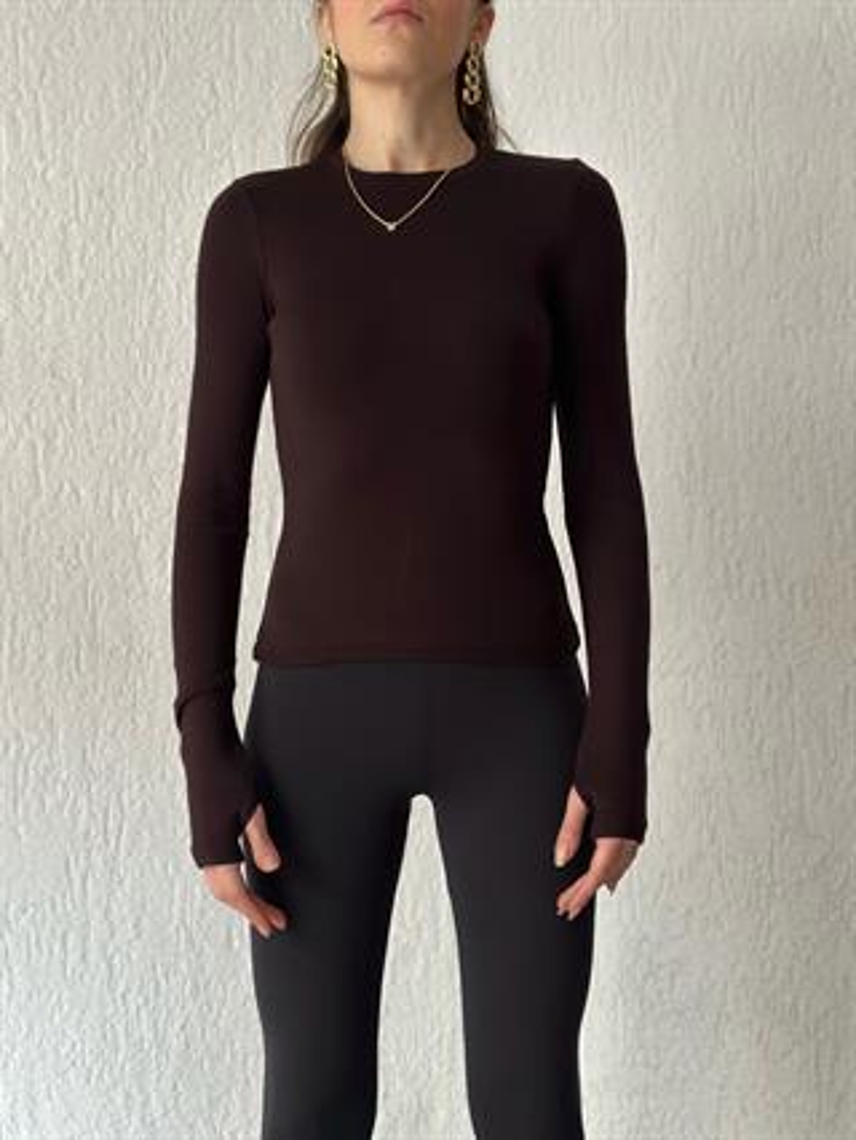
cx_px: 428
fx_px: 1581
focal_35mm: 48
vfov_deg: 39.6
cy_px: 570
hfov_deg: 30.3
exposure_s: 1/60
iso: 400
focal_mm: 6.86
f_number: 1.78
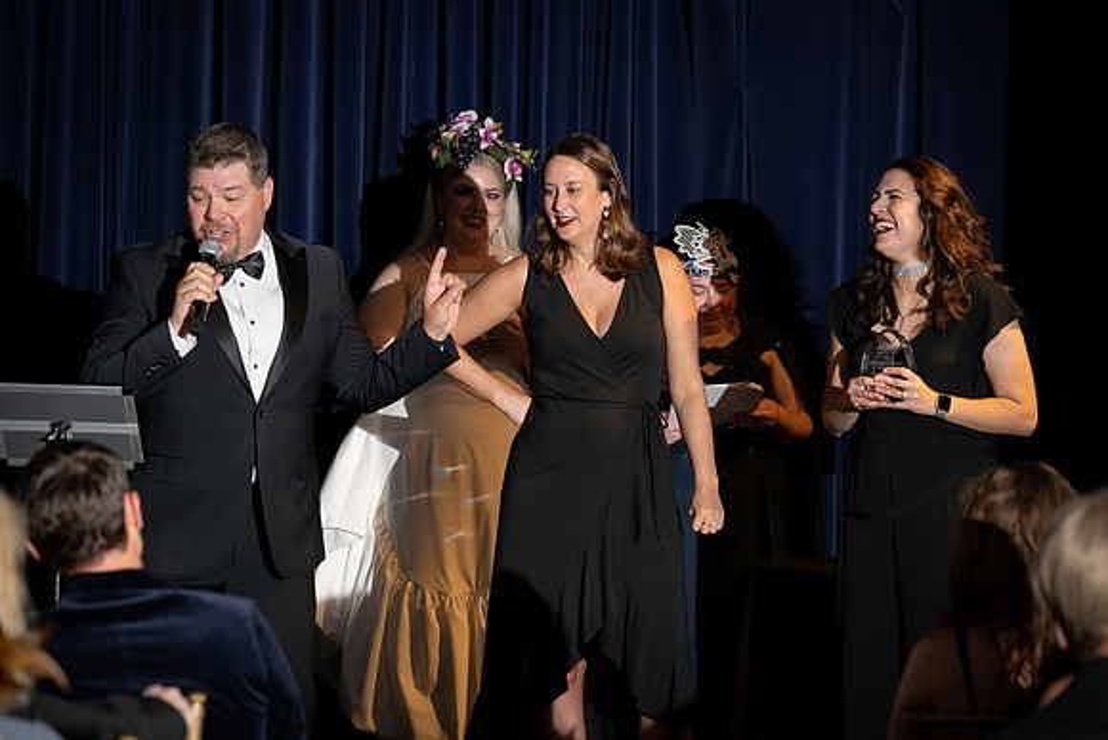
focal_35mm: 150
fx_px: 4618
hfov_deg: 13.7
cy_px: 370
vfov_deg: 9.2
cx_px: 554
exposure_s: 1/200
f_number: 5
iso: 2500
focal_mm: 150
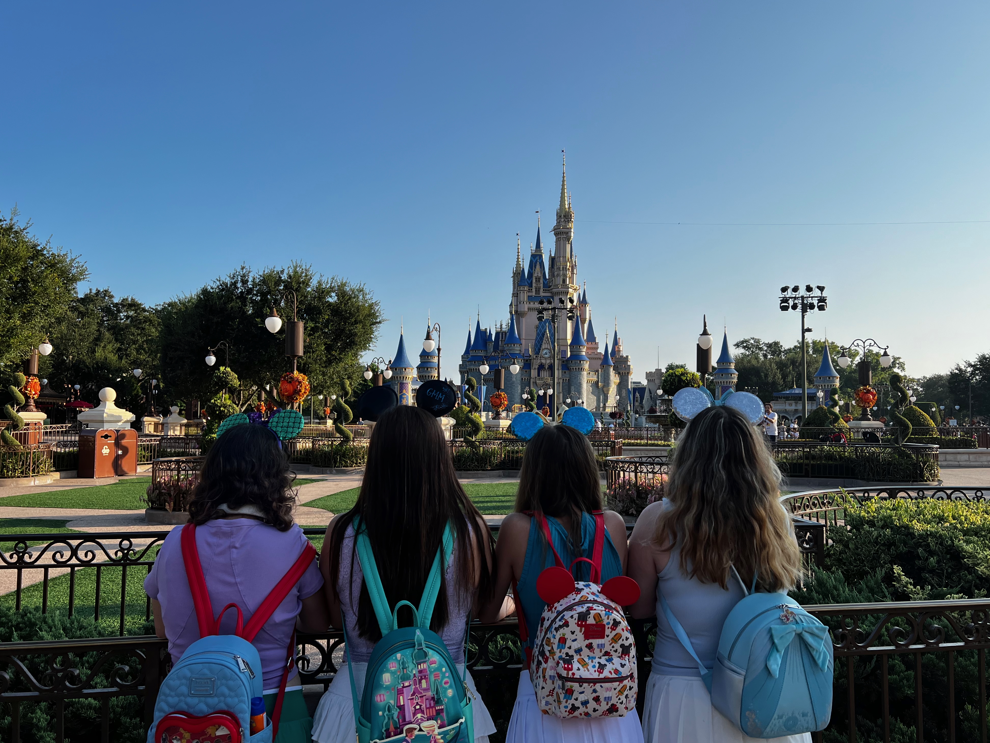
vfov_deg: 51.3
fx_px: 772
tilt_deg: +2.4
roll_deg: -0.8
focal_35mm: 27
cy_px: 380
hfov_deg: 65.3
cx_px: 497
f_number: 1.5
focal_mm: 5.7
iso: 50
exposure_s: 1/2915
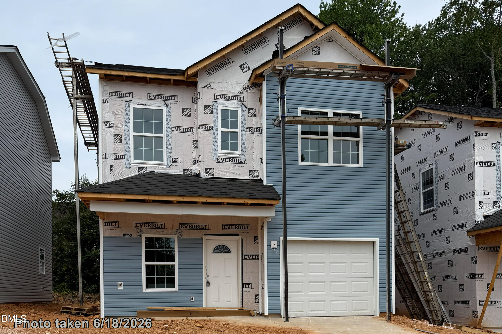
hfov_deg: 100.4
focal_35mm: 15
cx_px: 251
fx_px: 209
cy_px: 167
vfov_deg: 77.3
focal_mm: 10
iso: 500
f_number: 5.6
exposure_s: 1/125
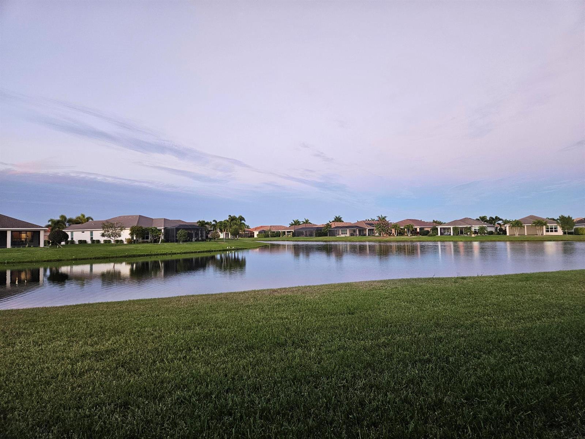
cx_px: 292
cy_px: 220
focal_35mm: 23
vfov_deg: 58.9
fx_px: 389
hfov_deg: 73.9
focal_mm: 5.4
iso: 320
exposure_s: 1/120
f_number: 1.8
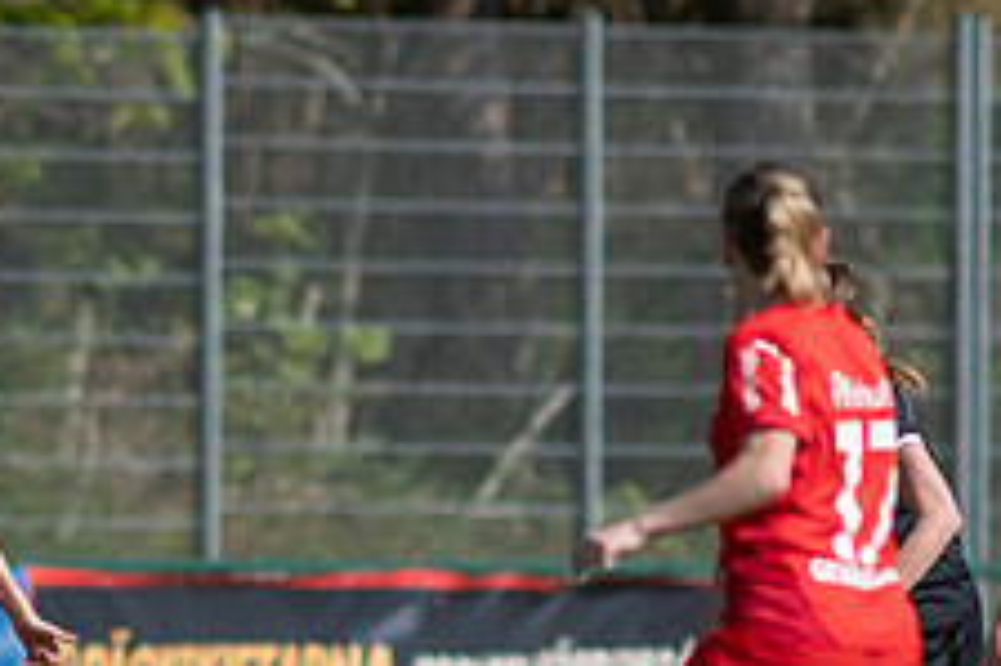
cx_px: -165
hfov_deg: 1.3
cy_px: 664
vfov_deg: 0.9
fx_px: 43260
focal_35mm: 1557
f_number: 3.2
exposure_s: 1/2000
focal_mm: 300
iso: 100
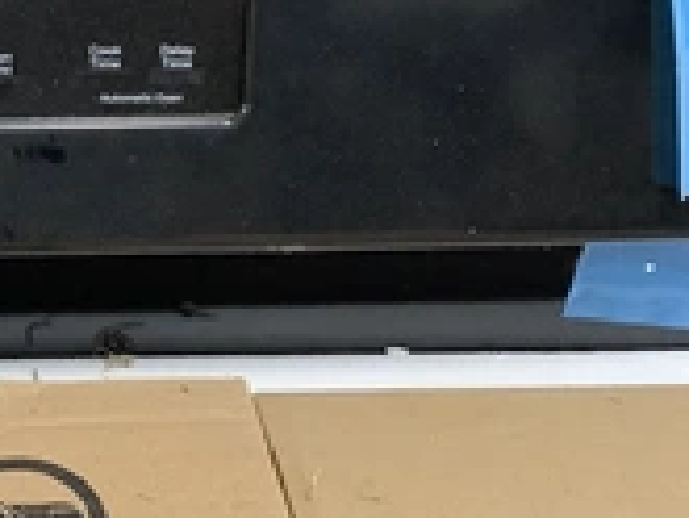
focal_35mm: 75
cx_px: -42
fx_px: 1494
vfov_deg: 19.4
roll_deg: -1.2
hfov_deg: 24.5
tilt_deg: -30.1
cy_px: 75
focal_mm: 3.3
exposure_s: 1/30
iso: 400
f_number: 2.4
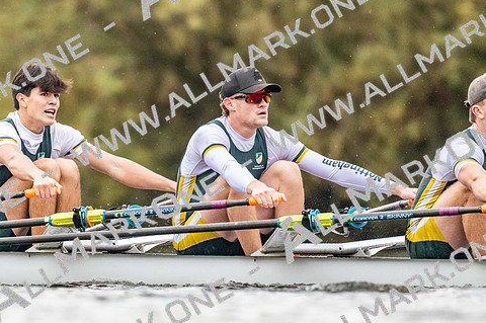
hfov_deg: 1.9
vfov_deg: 1.3
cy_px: 169
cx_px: 194
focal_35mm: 1088
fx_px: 14673
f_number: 4
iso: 4500
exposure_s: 1/2500
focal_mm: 600
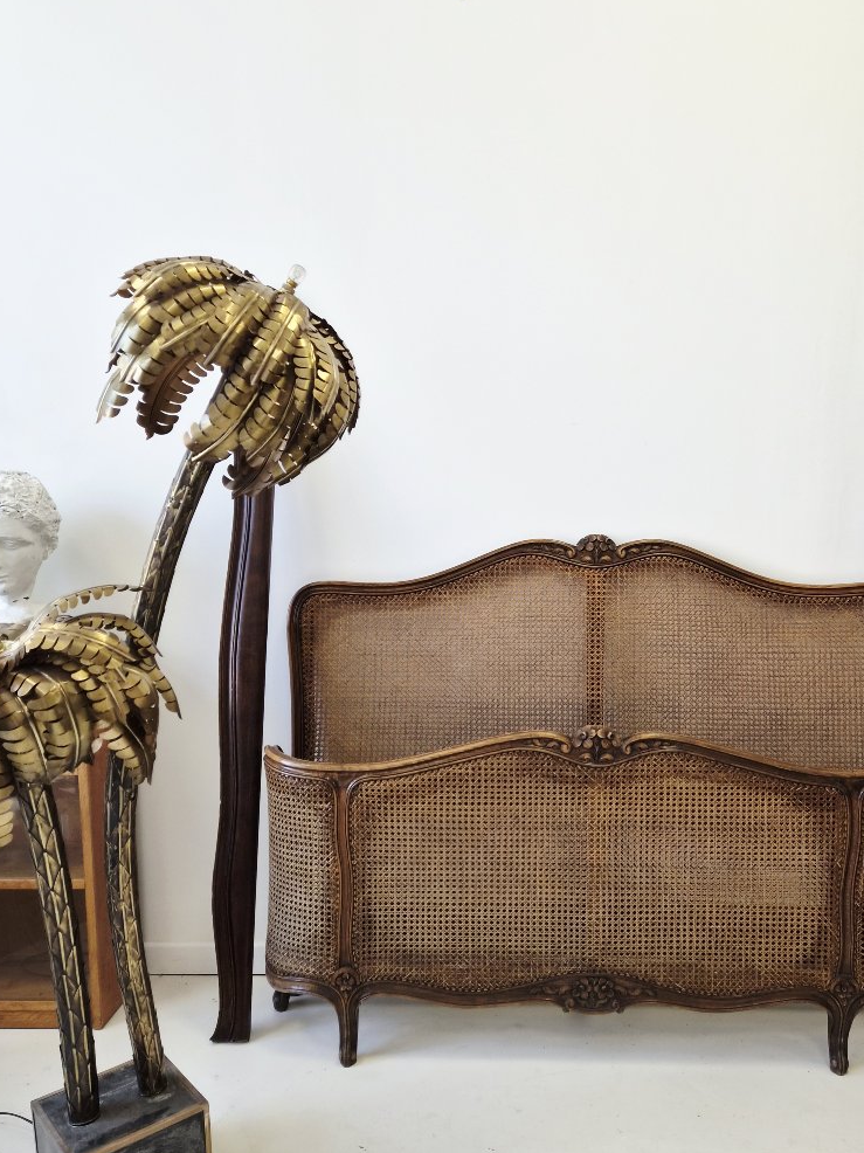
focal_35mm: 28
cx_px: 511
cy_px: 633
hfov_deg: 49.5
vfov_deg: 63.3
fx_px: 932
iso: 40
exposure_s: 1/100
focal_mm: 5.4
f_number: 1.8
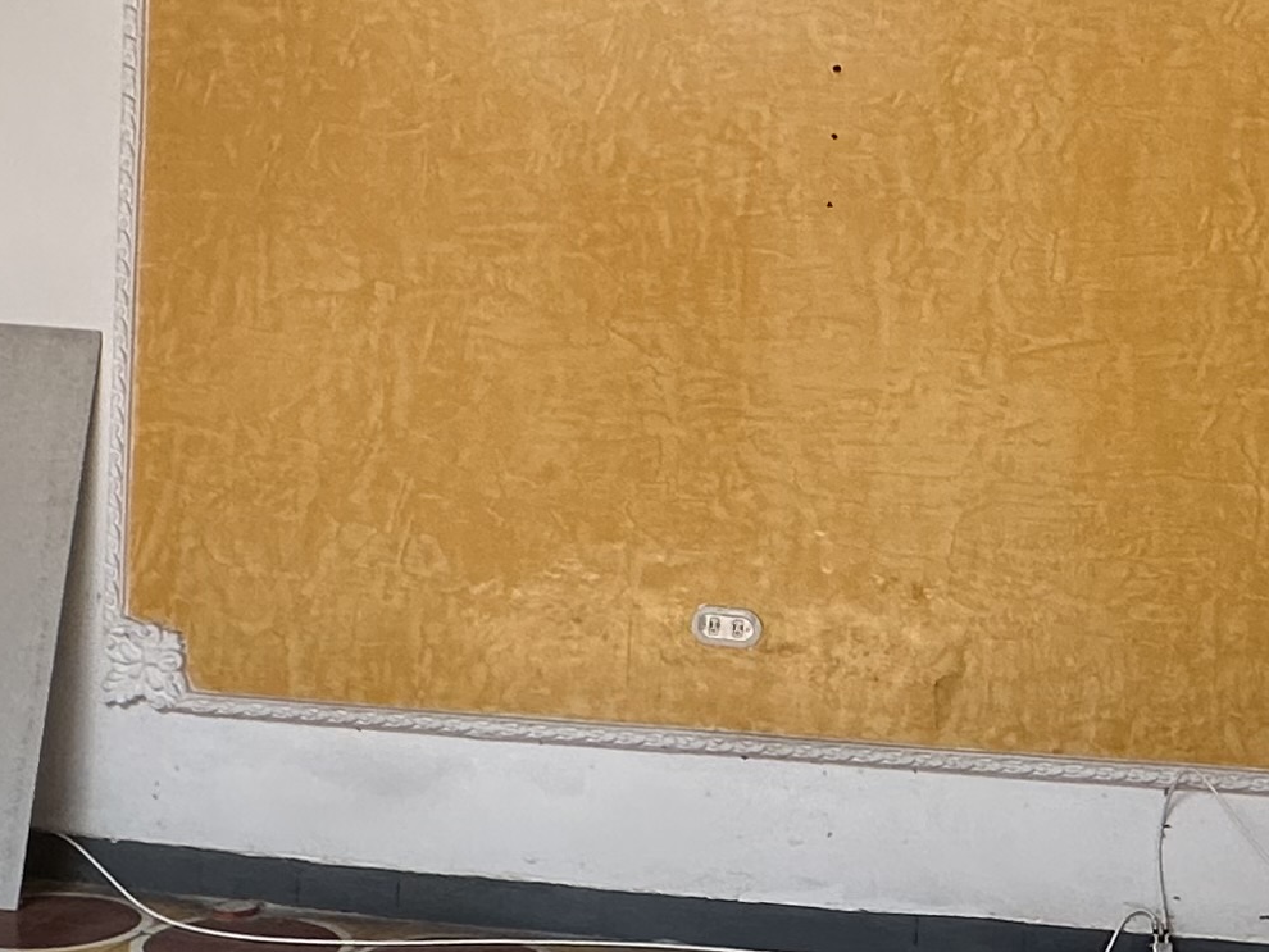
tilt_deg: -2.5
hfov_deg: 33.1
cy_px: 451
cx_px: 951
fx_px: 2090
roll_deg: -4.2
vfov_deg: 25.7
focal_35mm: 57
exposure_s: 1/99
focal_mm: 2.22
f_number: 2.2
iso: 160
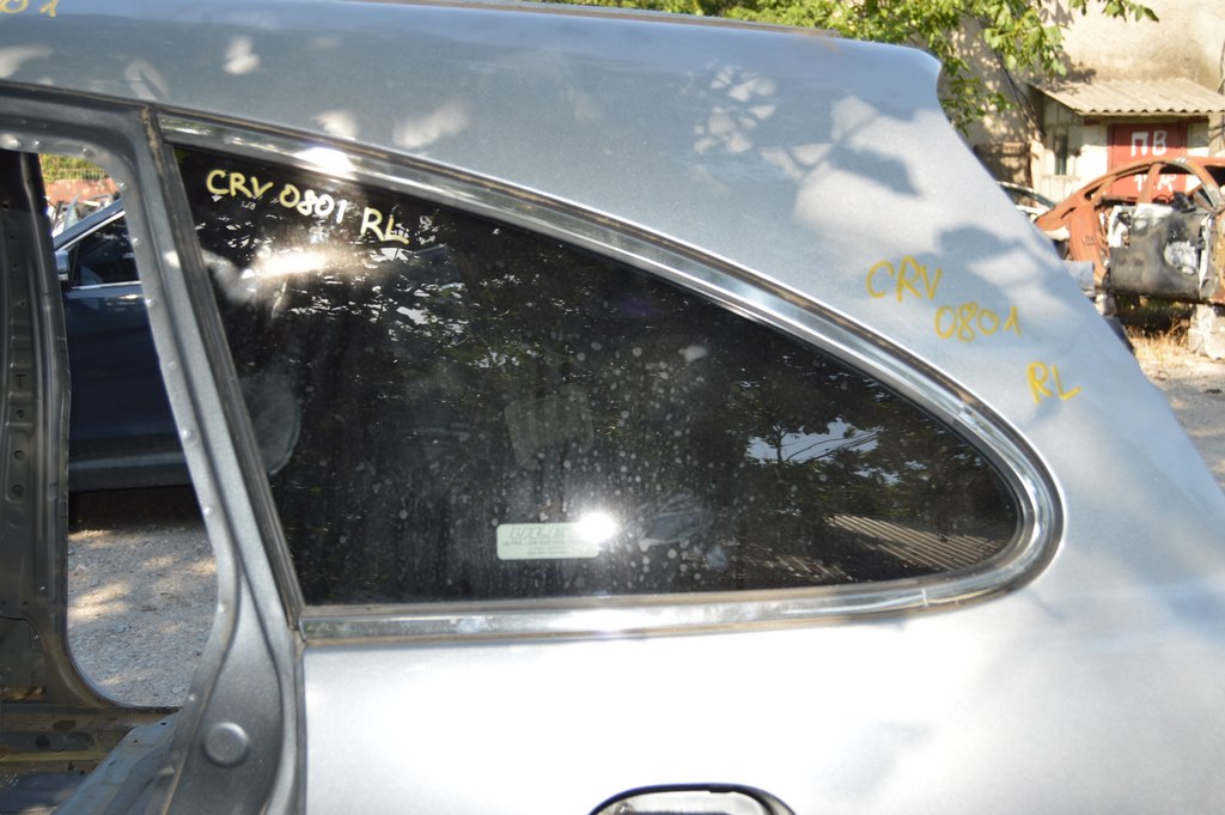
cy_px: 408
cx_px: 612
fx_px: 1326
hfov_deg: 49.6
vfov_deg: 34.2
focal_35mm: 39
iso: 100
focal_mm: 26
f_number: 5.6
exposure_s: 1/200
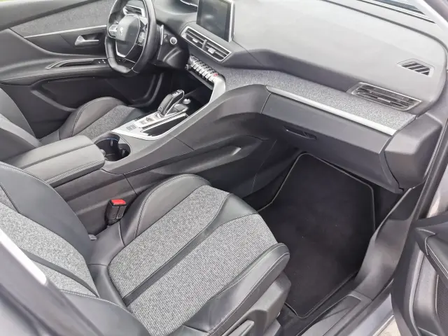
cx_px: 224
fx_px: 349
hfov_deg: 65.3
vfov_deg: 51.4
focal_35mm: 27
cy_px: 168
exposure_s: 1/100
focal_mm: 5.56
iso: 50
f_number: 1.6
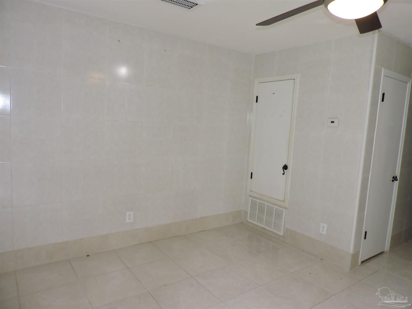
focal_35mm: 24
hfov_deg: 71.6
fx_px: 286
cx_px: 206
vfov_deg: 56.8
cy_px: 154
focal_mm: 4.3
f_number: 3
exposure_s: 1/40
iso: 220
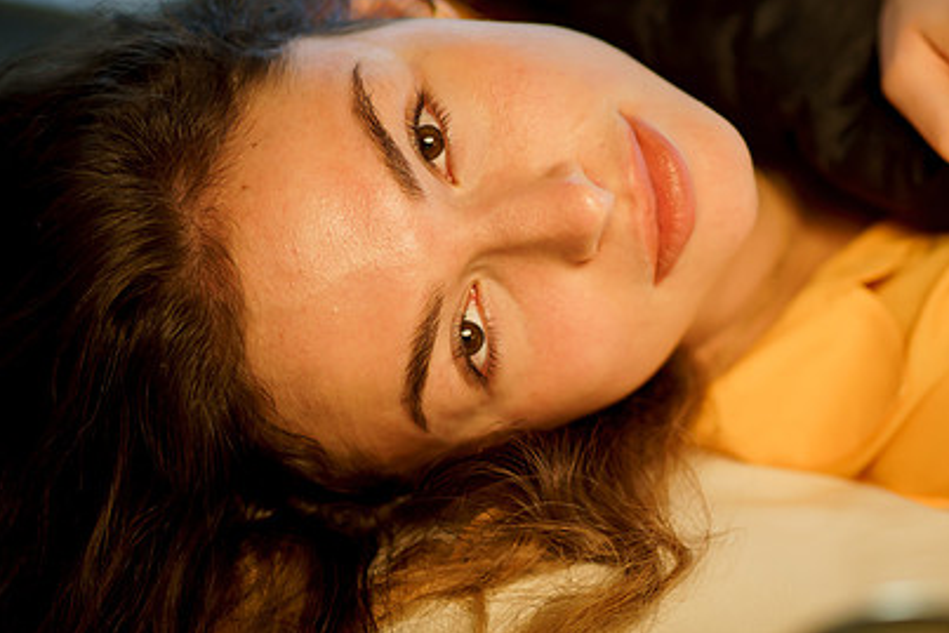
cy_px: 329
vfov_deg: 8.9
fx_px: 4061
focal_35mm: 154
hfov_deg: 13.3
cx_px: 680
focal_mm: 85
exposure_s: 1/200
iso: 125
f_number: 1.8
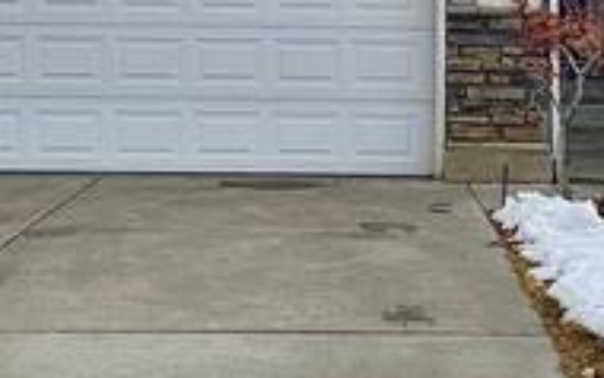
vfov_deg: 13.7
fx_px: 1532
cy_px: -76
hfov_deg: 22.3
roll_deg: -1.5
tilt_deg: +4.7
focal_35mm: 93
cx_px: 356
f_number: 1.6
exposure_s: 1/2545
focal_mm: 5.1
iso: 32
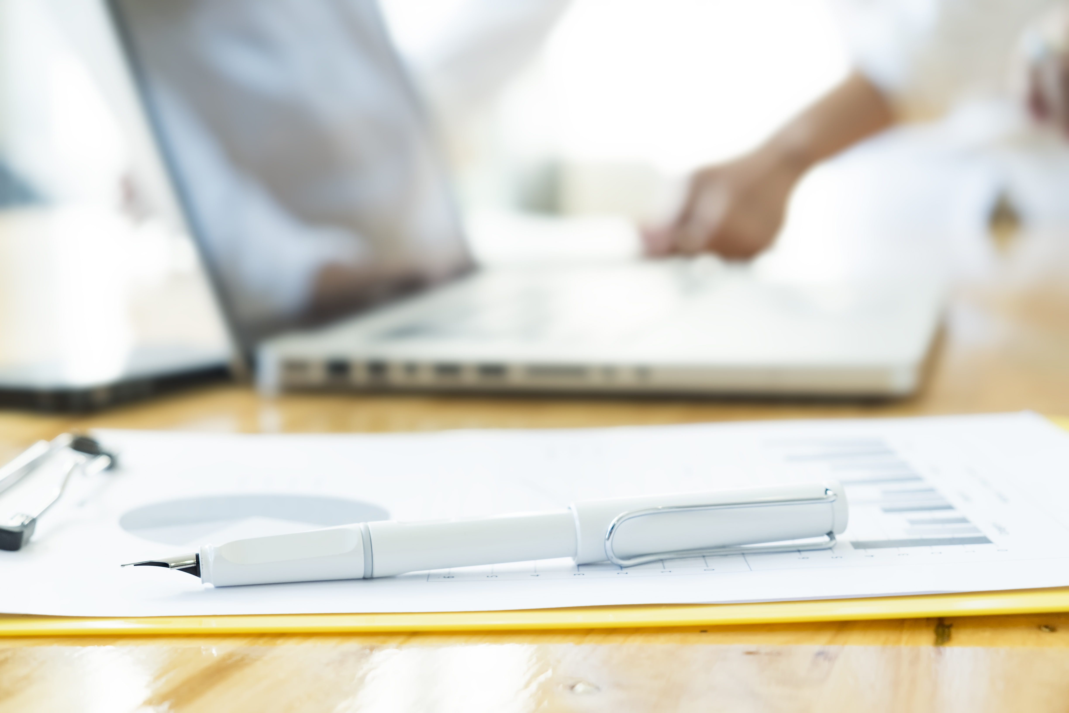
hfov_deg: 31.4
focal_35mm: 64
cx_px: 534
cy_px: 356
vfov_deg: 21.2
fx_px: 1900
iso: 400
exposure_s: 1/300
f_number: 4
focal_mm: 42.5
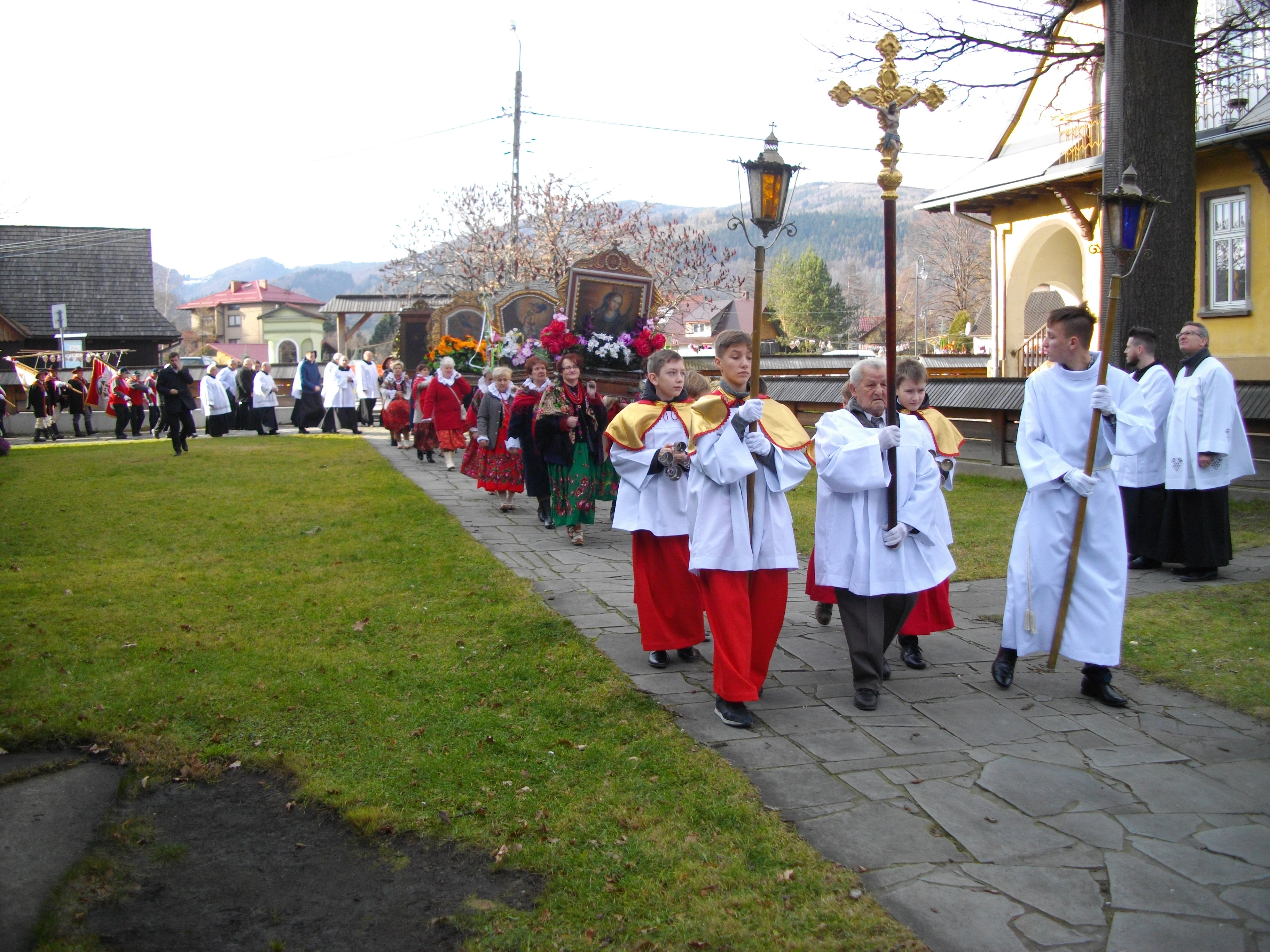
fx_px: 1137
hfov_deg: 58.4
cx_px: 635
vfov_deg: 45.4
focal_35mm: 31
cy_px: 476
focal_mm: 5.7
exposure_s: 1/320
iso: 100
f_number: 2.9
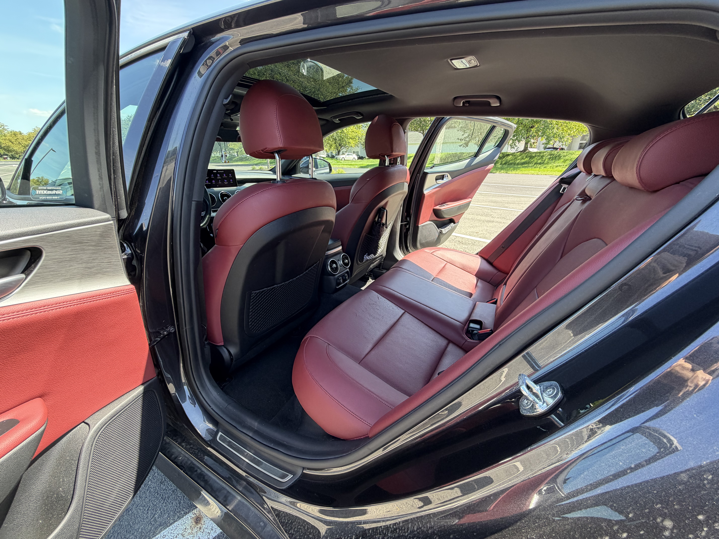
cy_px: 270
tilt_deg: -20.9
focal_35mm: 14
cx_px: 360
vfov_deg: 85.7
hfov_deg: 102.1
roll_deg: +0.2
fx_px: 291
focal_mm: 2.22
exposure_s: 1/121
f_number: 2.2
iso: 64
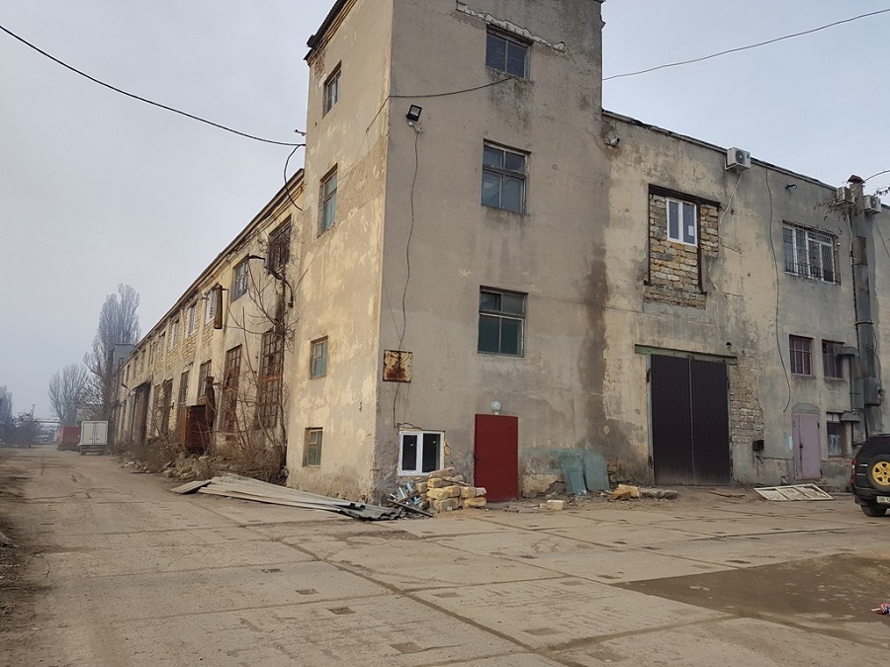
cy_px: 334
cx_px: 445
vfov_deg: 53.1
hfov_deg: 67.3
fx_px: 668
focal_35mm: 26
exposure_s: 1/926
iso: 40
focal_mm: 4.2
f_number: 1.7
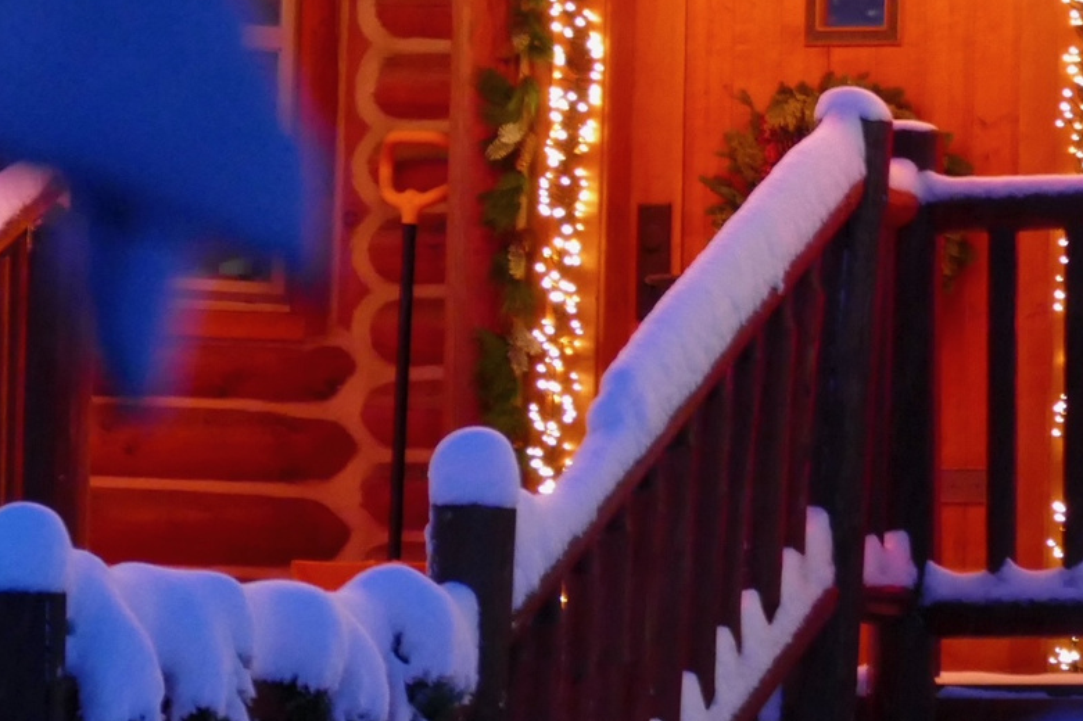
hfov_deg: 6.4
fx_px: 9622
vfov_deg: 4.3
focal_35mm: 320
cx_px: 1175
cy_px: 76
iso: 1600
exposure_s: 1/20
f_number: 3.9
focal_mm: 44.41
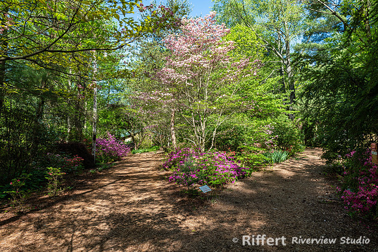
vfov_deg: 53.2
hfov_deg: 73.7
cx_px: 189
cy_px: 126
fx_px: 252
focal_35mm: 24
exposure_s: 1/160
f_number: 8
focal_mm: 24
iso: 200
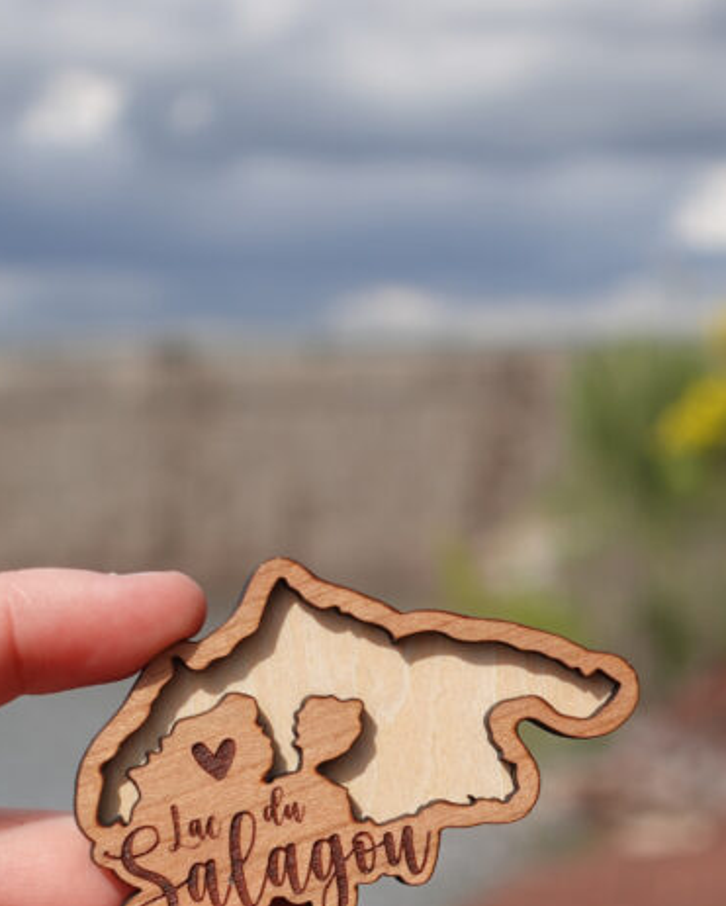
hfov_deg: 13.7
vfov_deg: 16.8
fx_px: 3032
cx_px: 329
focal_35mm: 113
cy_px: 814
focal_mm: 22.92
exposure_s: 1/200
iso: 125
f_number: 4
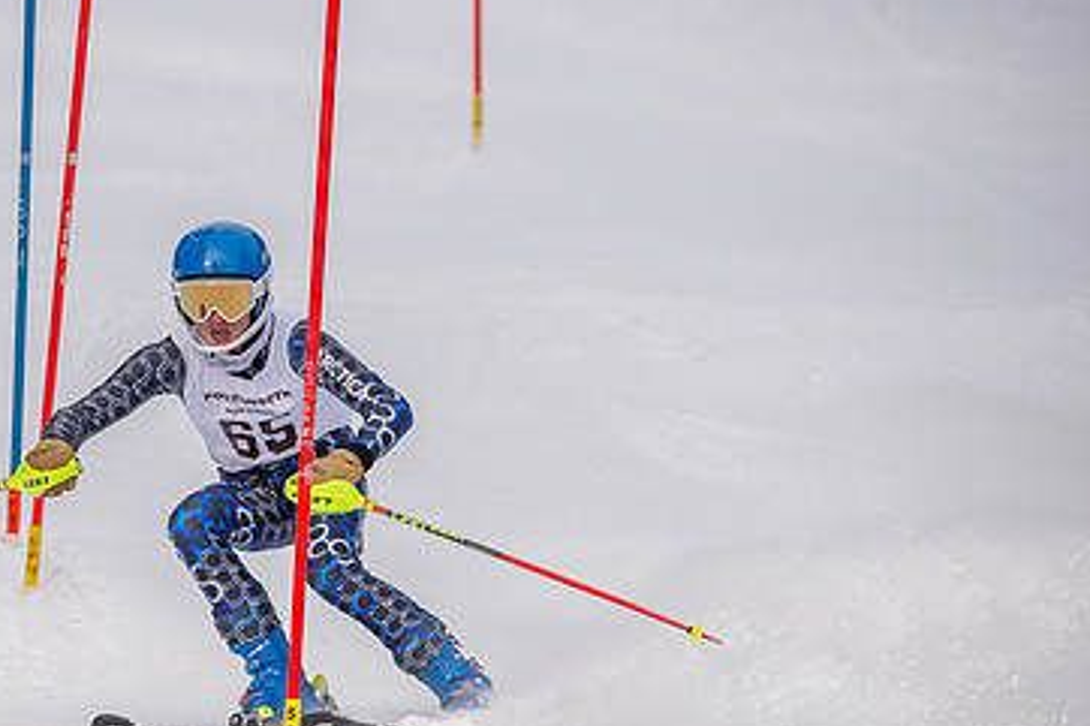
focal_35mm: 512
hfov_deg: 4.0
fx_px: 15494
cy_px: 437
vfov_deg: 2.7
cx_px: 256
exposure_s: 1/1600
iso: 500
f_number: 6.3
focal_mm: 320
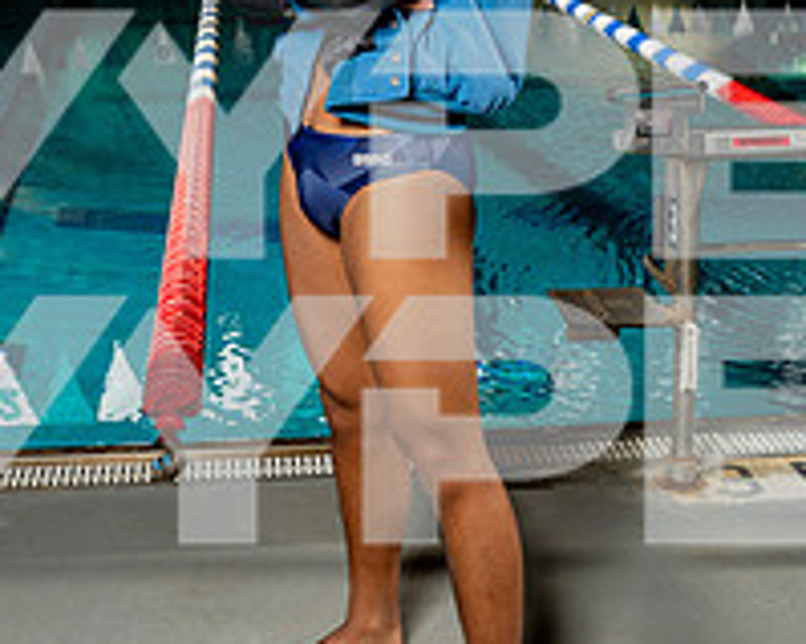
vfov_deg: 22.2
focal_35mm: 68
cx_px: 324
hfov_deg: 27.9
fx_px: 1621
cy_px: 138
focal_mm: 32
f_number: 5.6
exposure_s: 1/250
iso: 640
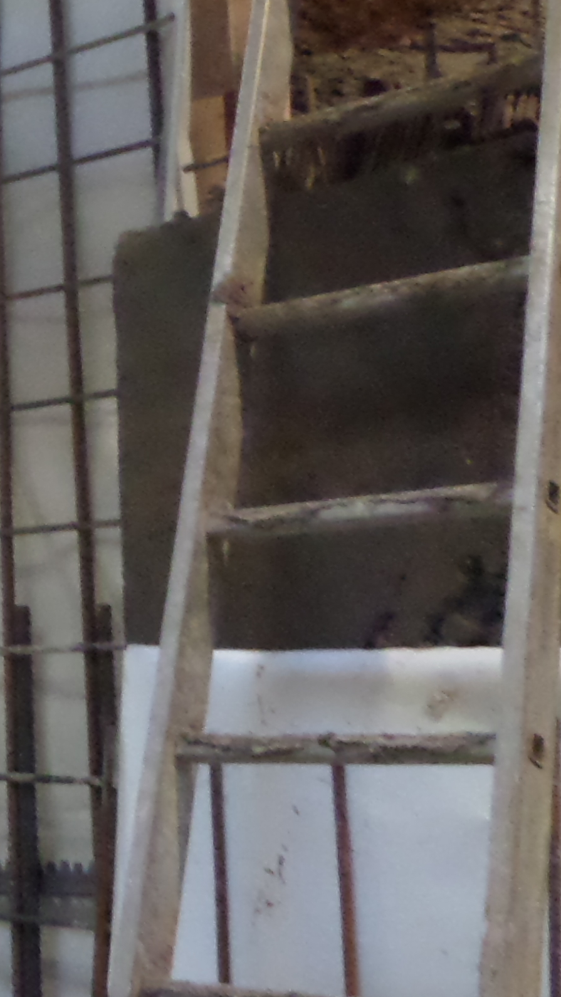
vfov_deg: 29.6
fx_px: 1878
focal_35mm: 71
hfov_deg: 13.9
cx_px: -618
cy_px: 359
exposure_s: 1/20
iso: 480
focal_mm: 4
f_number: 3.2
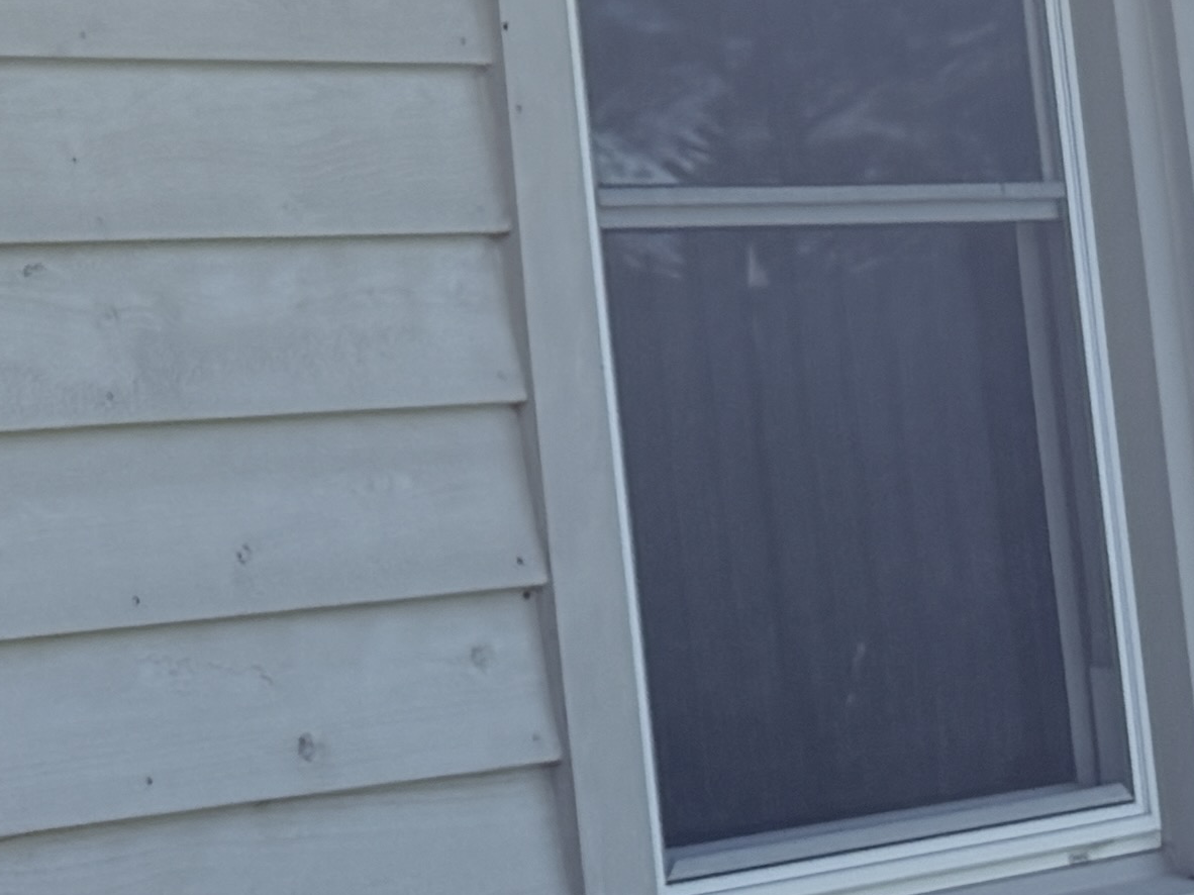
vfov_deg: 12.5
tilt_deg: +7.2
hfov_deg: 15.8
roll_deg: +4.5
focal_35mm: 116
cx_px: -533
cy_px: -184
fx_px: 4000
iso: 100
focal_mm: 6.76
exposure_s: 1/4167
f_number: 1.78
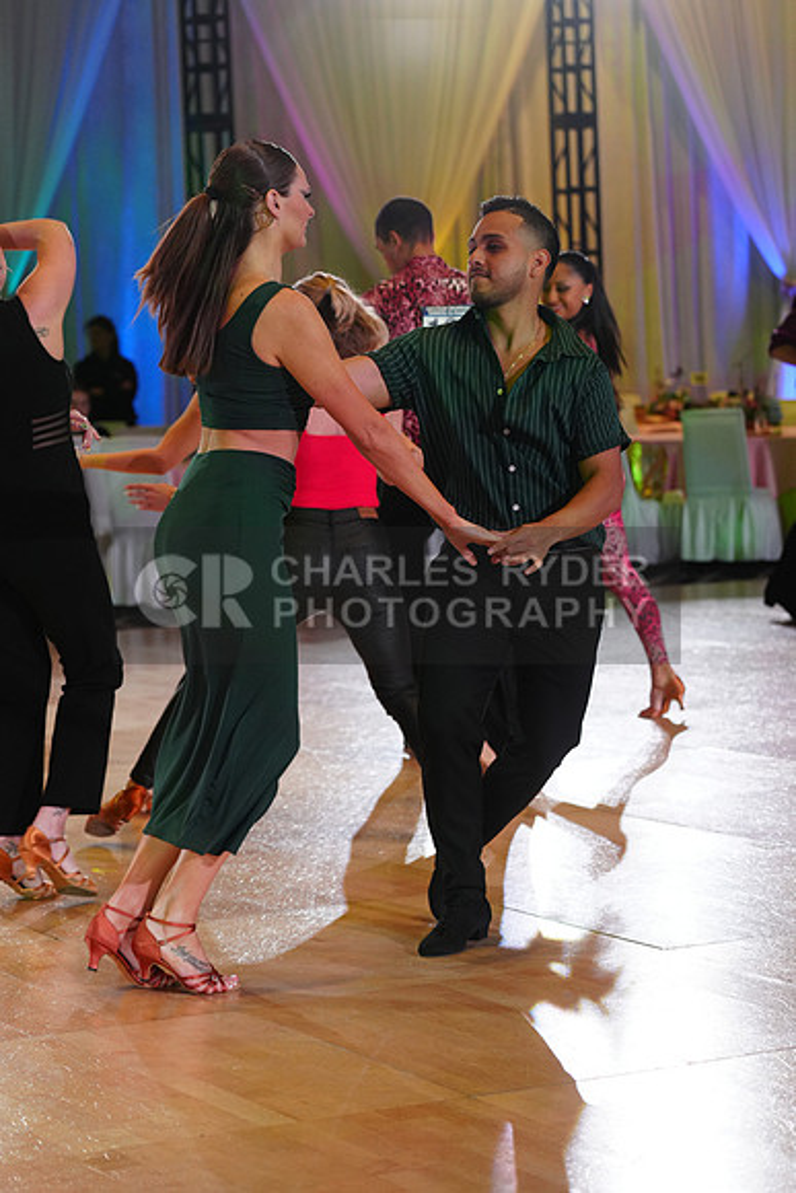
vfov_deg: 22.4
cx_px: 398
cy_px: 596
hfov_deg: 15.0
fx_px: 3016
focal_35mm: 91
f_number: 4
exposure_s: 1/400
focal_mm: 91
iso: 1600
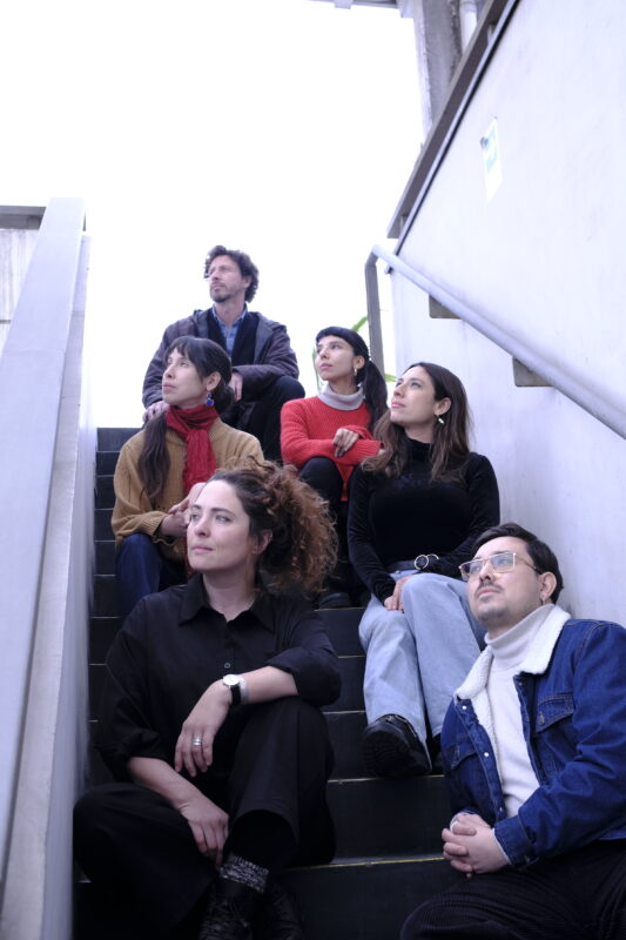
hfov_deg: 27.0
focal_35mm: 50
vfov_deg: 39.6
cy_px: 470
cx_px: 313
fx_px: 1305
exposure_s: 1/60
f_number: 4
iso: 250
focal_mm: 33
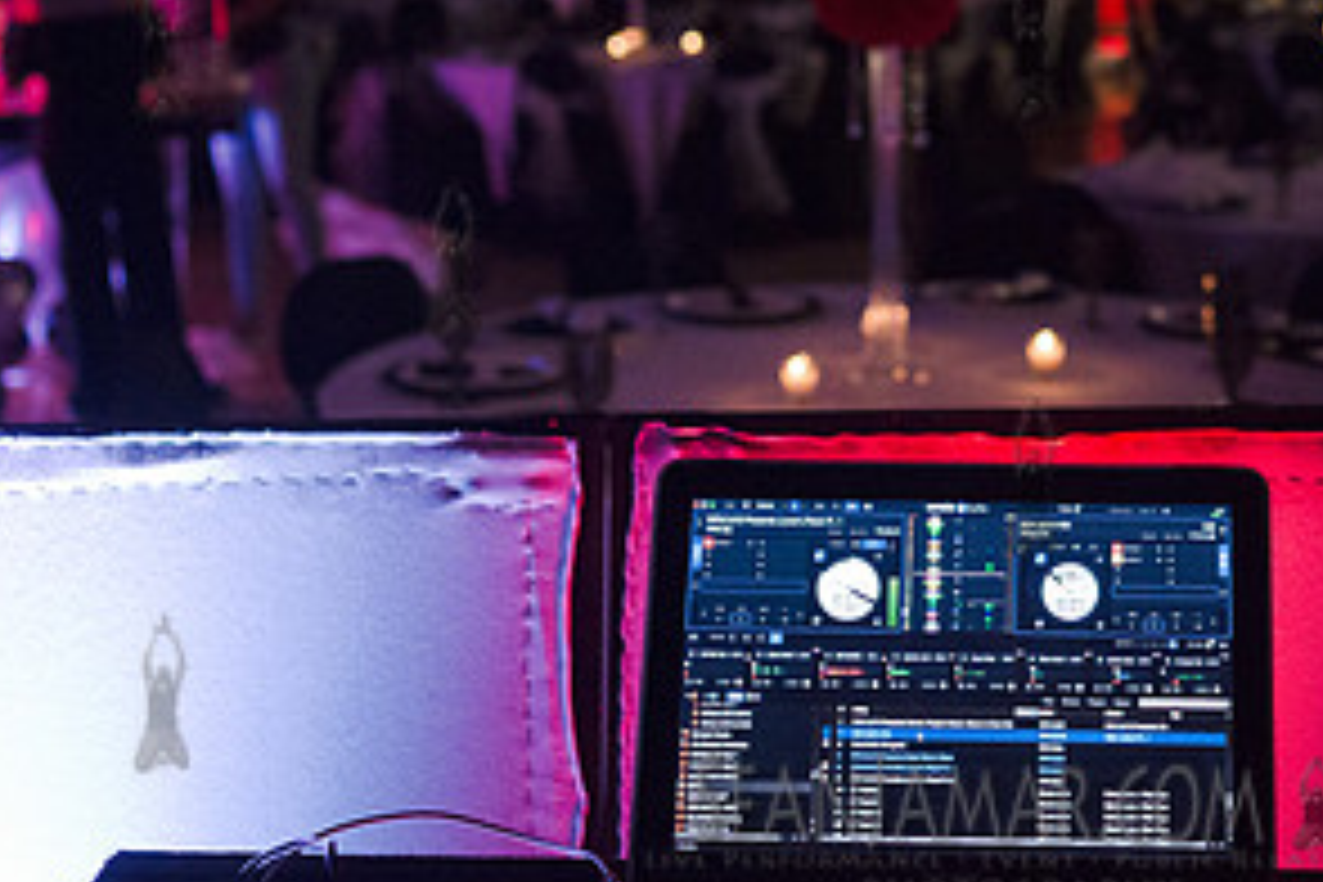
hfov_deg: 28.7
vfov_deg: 19.3
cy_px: 38
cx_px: 1030
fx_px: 2536
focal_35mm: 69
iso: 3200
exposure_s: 1/320
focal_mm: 35
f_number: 3.5
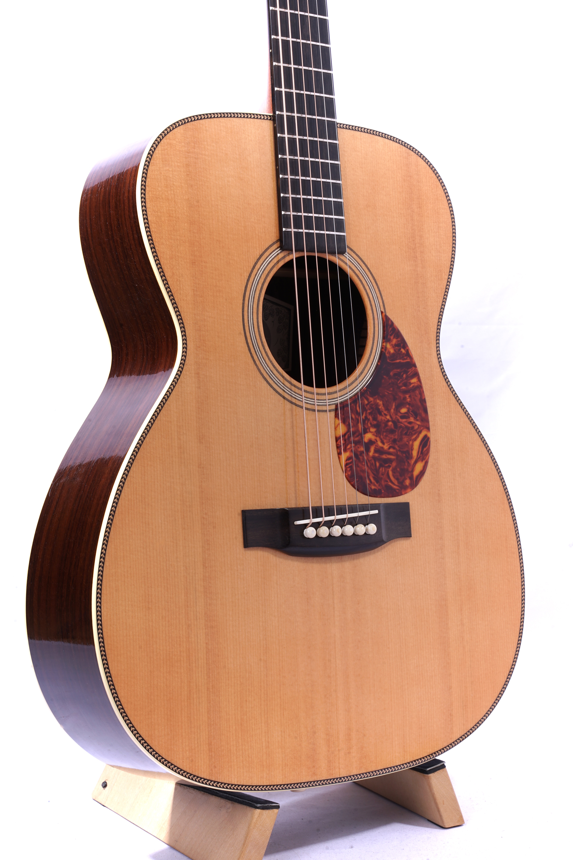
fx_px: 1576
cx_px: 286
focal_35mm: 66
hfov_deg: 20.6
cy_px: 430
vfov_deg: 30.5
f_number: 22
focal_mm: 66
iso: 100
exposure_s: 1/50
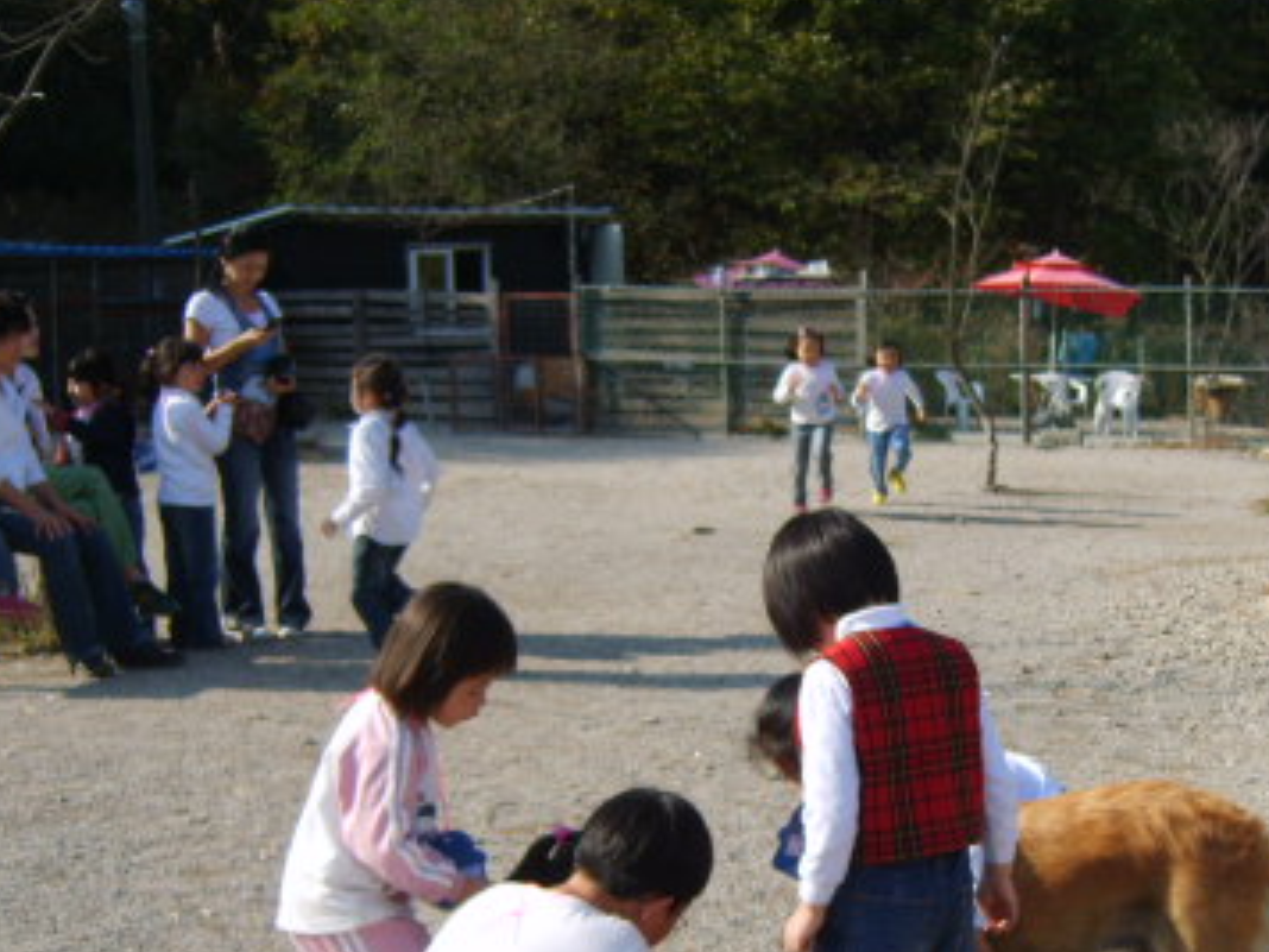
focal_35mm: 63
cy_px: 717
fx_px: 2310
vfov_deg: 23.1
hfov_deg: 30.3
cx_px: 923
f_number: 2.8
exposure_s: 1/1000
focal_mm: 7.4
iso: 50
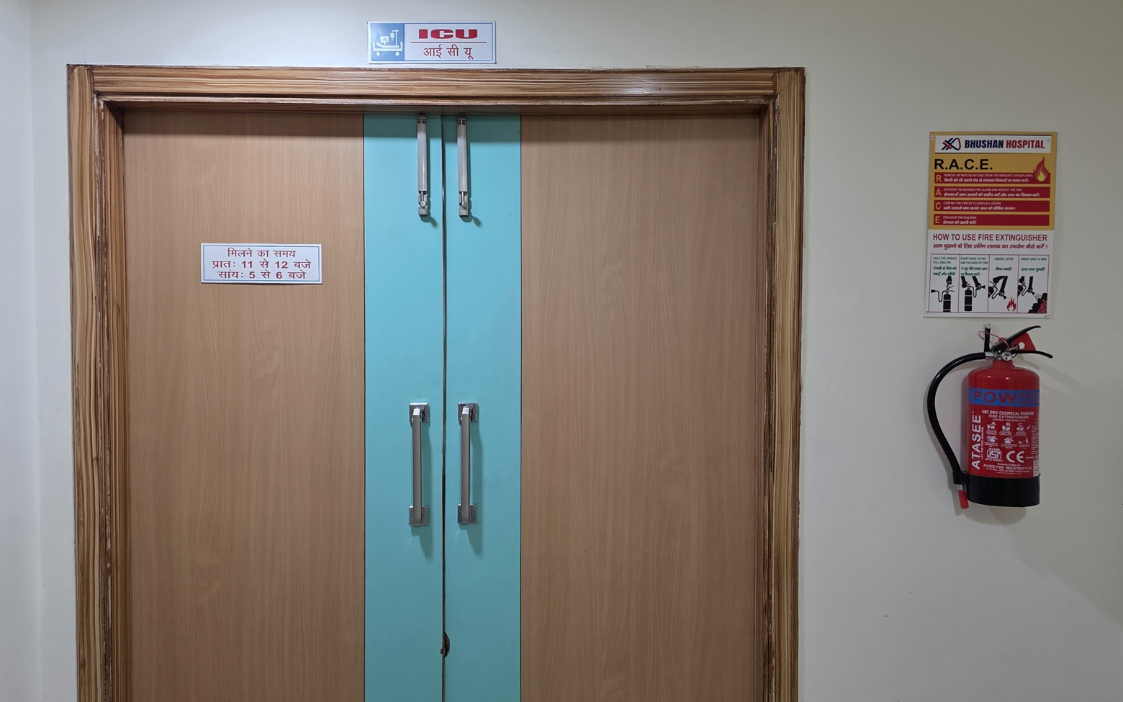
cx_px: 556
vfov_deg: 49.3
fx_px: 765
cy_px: 342
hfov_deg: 72.5
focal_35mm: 25
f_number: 1.7
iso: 320
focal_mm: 6.3
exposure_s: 1/100
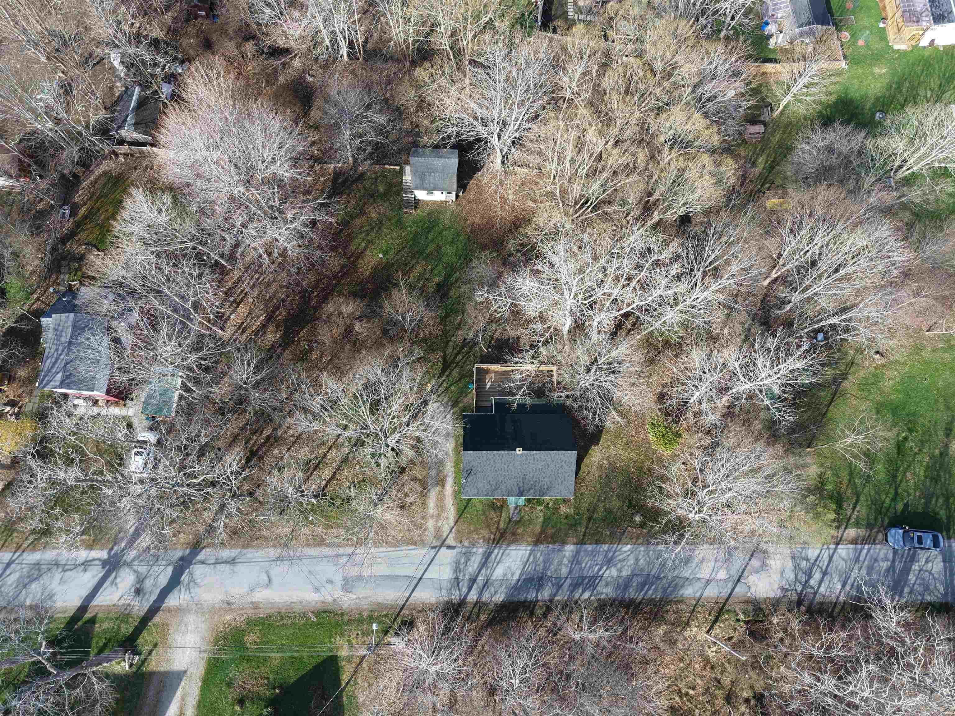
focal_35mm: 24
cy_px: 358
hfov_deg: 71.6
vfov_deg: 56.8
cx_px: 478
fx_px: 662
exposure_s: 1/1000
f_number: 1.8
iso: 100
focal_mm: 8.67
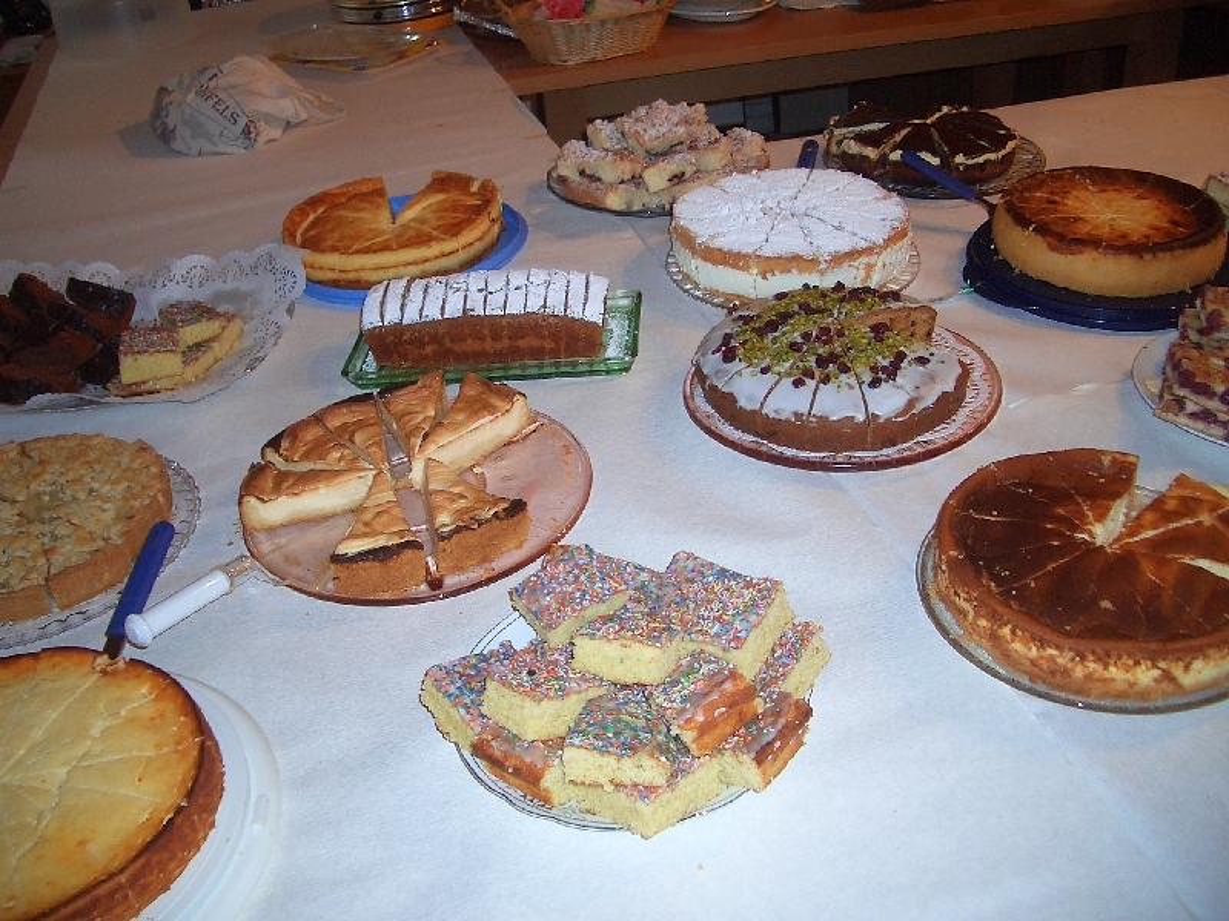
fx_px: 1243
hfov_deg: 52.6
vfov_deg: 40.7
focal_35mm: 35
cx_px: 614
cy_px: 460
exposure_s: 1/40
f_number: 2.6
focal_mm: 5.8
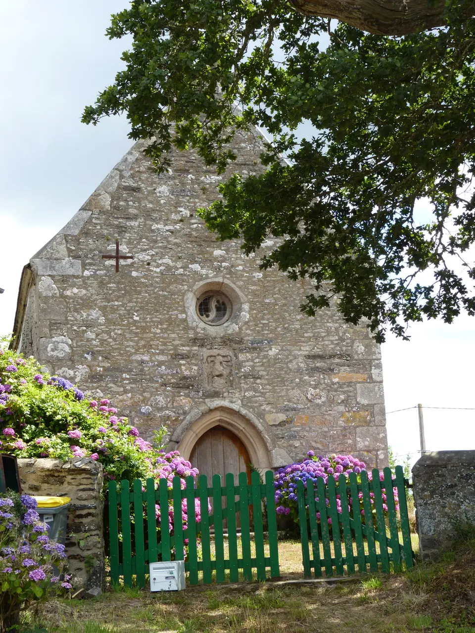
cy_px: 316
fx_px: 1079
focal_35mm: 59
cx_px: 238
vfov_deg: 32.7
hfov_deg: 24.8
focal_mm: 10.4
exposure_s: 1/200
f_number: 4
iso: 80
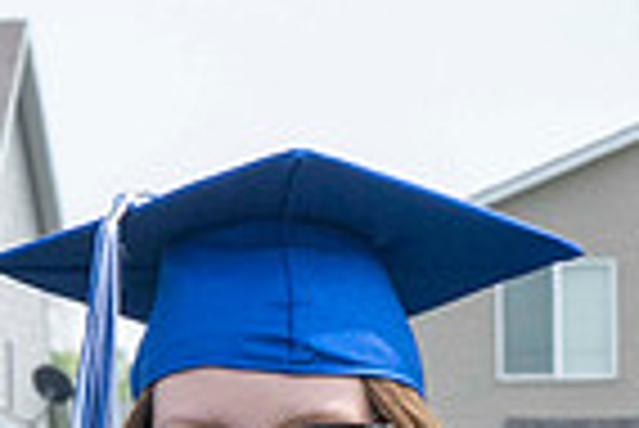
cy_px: 597
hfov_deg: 3.3
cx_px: -324
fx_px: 10945
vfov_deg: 2.2
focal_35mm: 616
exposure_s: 1/250
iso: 200
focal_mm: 70
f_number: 13
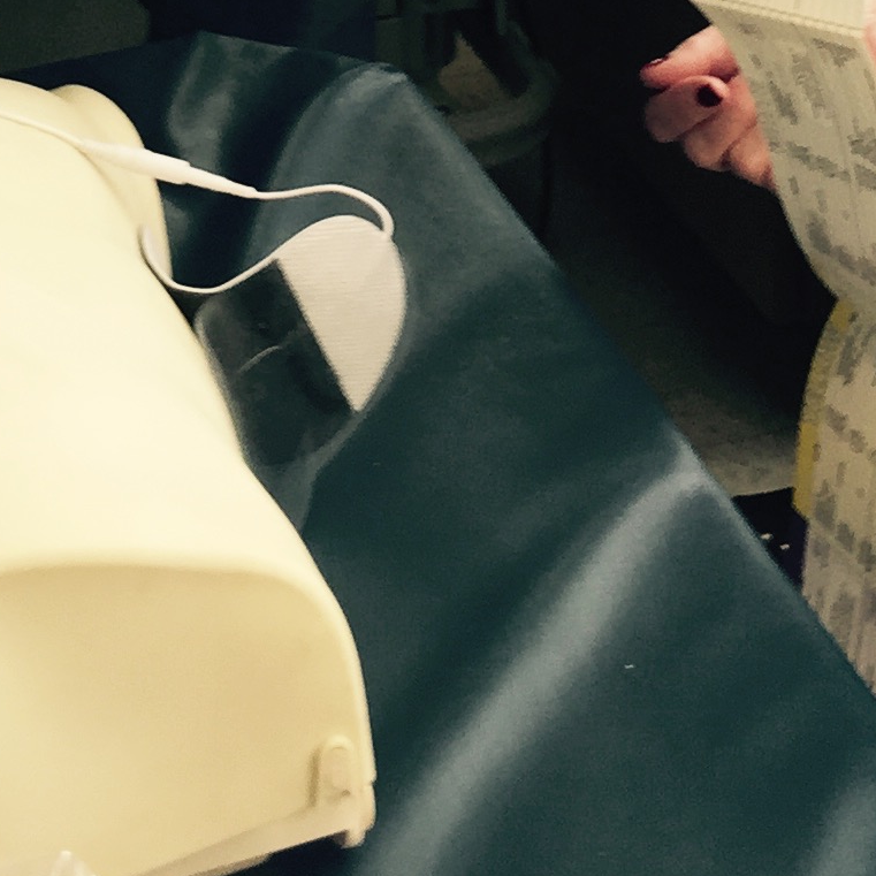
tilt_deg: -7.9
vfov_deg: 13.6
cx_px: 323
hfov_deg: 15.8
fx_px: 3149
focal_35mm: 110
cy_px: -870
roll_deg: +1.5
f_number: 2.2
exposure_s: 1/60
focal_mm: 4.15
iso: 32
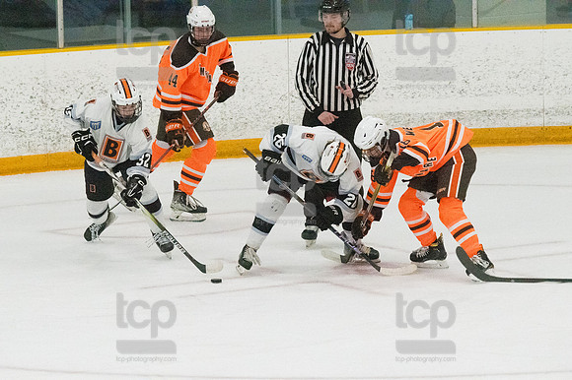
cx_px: 286
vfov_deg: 4.6
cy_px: 190
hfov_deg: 6.9
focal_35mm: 300
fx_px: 4764
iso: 8000
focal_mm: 200
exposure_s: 1/1600
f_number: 5
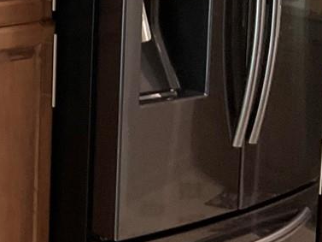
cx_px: -214
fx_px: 1145
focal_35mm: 123
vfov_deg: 11.8
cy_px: -46
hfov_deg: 14.5
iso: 64
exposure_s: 1/60
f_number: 1.8
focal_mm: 3
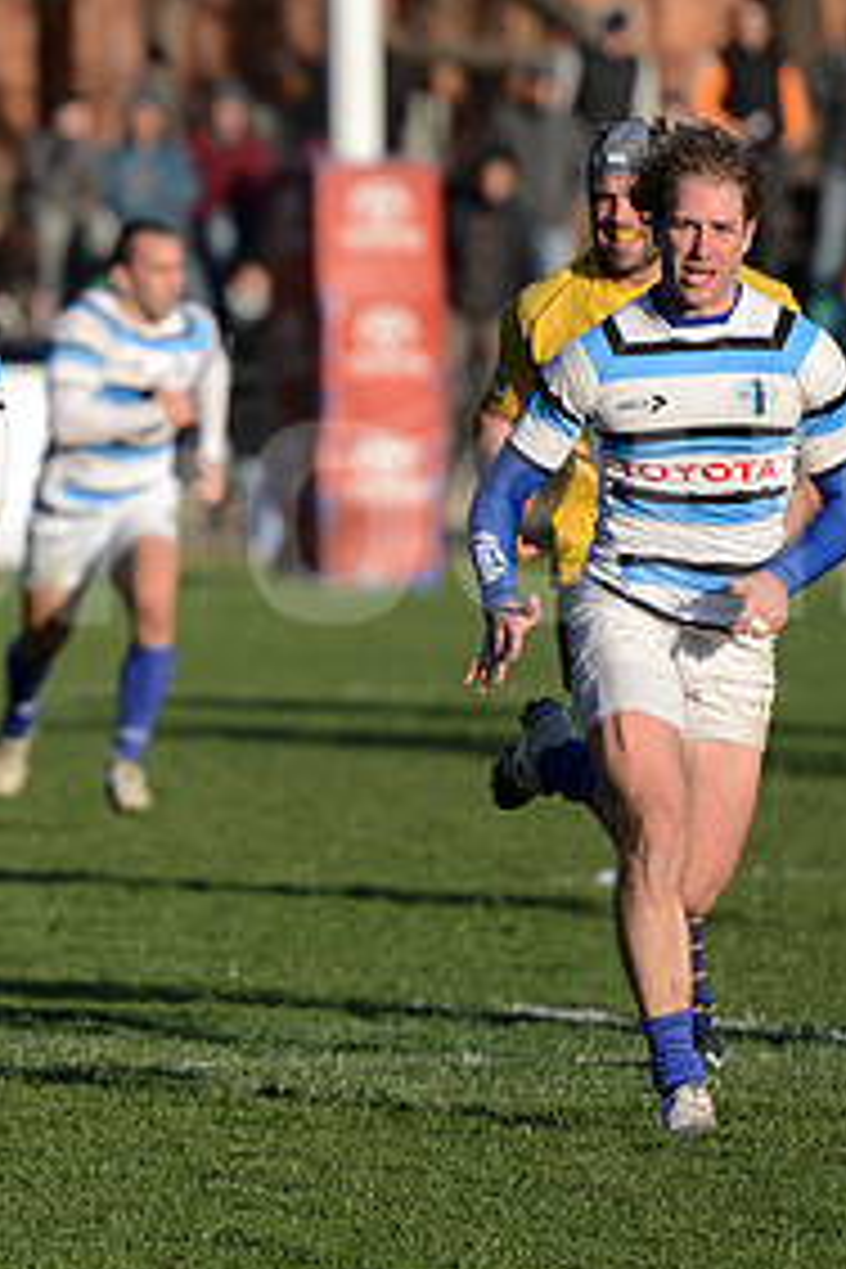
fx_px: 14134
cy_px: 470
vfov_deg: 5.1
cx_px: -140
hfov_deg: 3.4
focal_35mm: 401
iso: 320
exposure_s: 1/2000
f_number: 2.8
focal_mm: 195
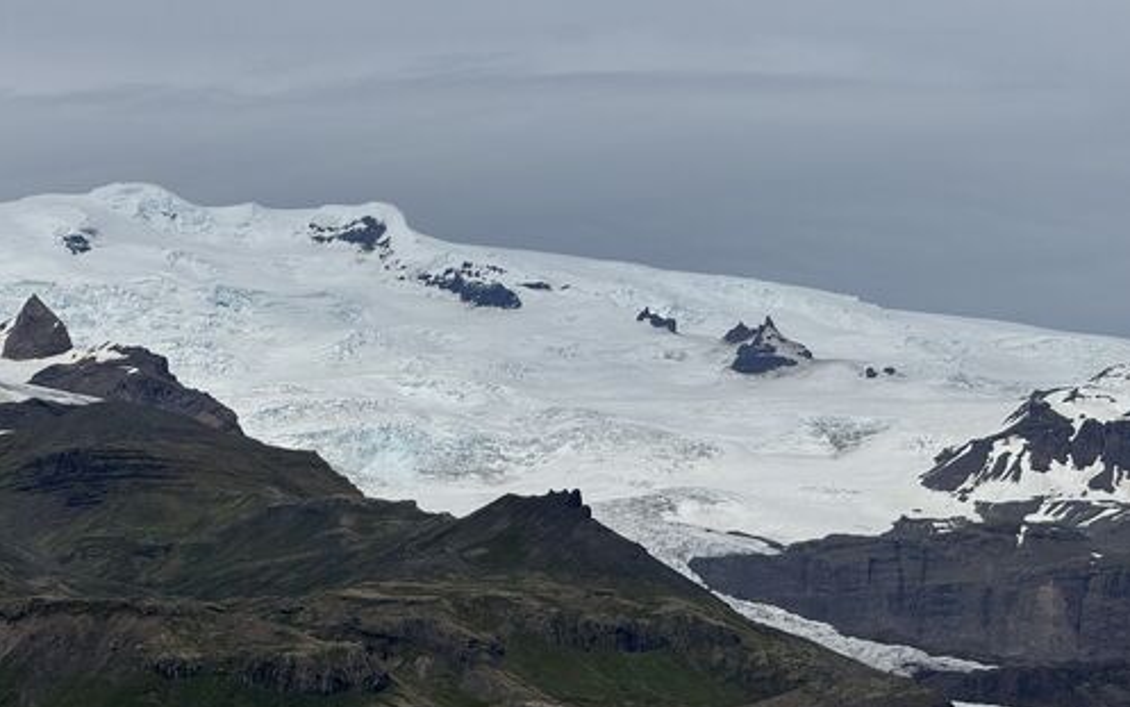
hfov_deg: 16.3
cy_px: 369
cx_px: 566
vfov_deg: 10.2
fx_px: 3943
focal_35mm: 128
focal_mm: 15.66
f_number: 2.8
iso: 40
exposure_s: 1/6289
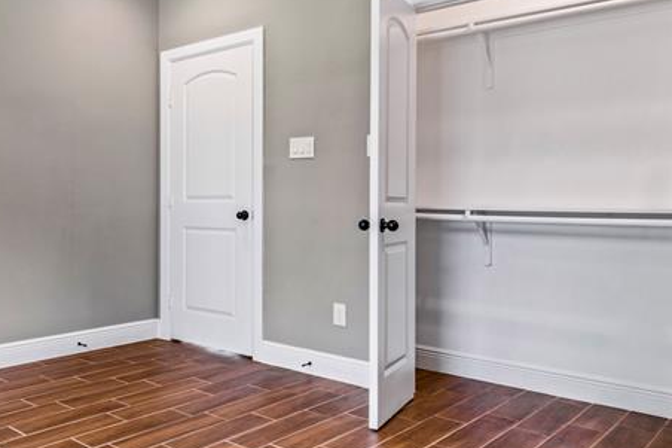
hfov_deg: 52.8
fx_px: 634
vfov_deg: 38.8
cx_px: 152
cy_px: 236
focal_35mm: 34
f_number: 5.6
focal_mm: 15
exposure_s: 1/5
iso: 100
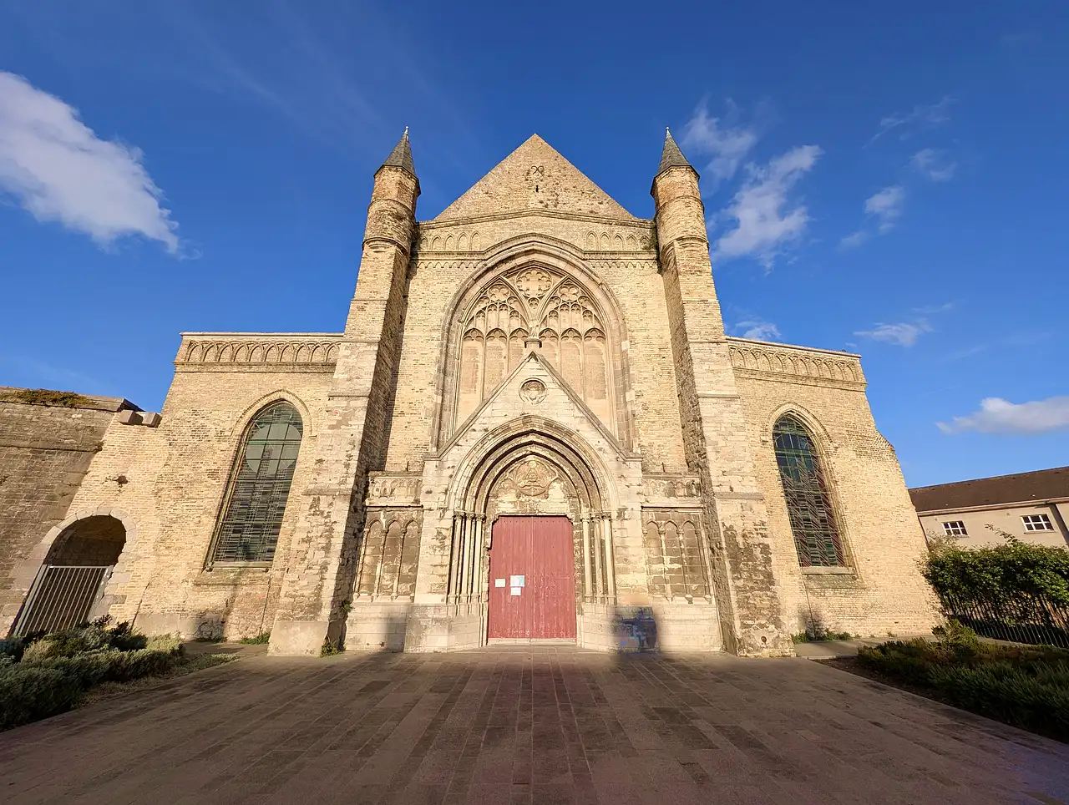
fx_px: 371
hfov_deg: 110.5
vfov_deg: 94.6
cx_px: 534
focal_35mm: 12
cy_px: 402
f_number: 1.95
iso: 40
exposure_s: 1/1692
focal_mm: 2.23
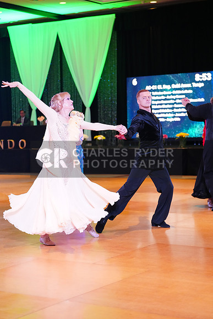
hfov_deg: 18.9
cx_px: 106
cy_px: 160
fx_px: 639
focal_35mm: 72
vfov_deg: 28.1
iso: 5000
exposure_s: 1/400
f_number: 2.8
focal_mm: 72
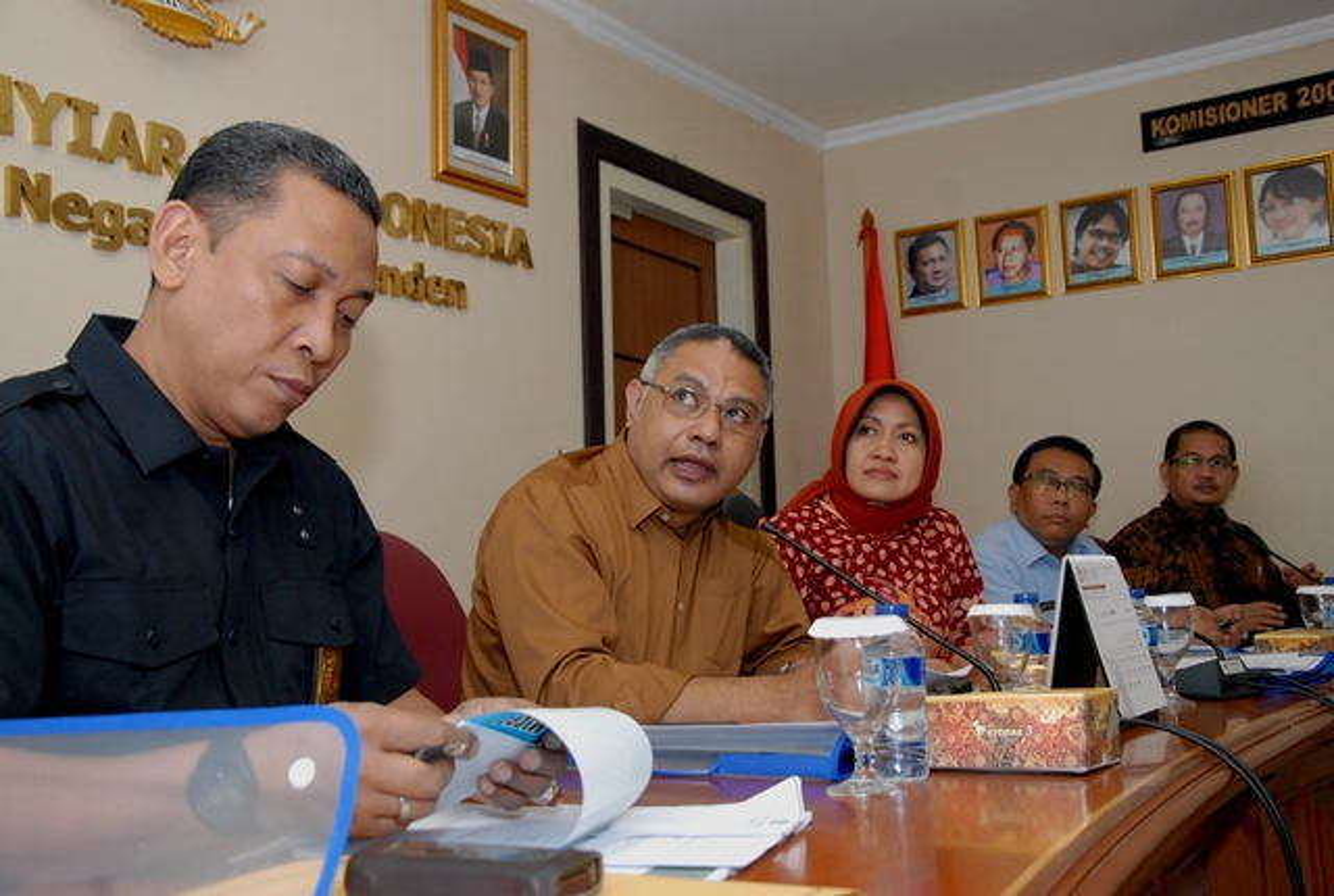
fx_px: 1393
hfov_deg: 51.2
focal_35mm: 38
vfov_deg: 35.7
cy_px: 448
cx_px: 667
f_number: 5.6
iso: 800
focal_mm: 25
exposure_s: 1/100
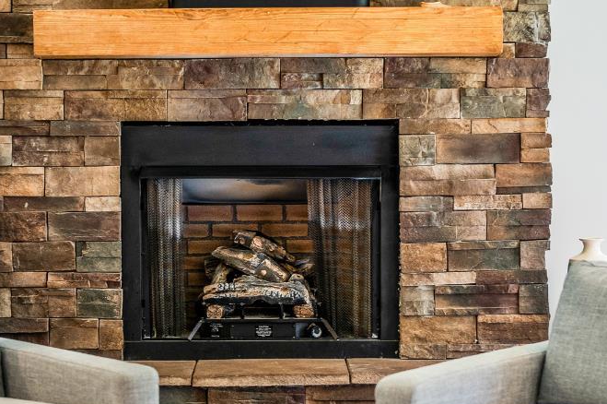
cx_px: 262
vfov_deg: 15.0
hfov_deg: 22.4
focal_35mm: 91
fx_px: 1533
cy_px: 253
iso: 400
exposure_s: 1/60
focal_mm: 40
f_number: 2.5
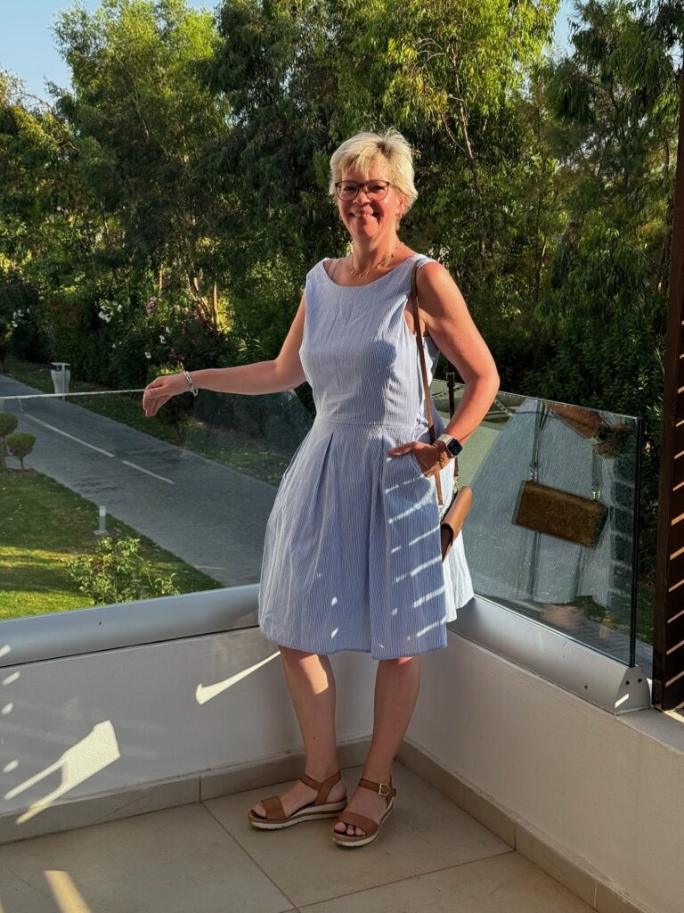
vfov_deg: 39.7
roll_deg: +0.0
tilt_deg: -9.4
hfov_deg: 30.3
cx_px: 342
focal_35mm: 48
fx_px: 1265
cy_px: 456
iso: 64
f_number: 1.78
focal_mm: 6.76
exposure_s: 1/1869
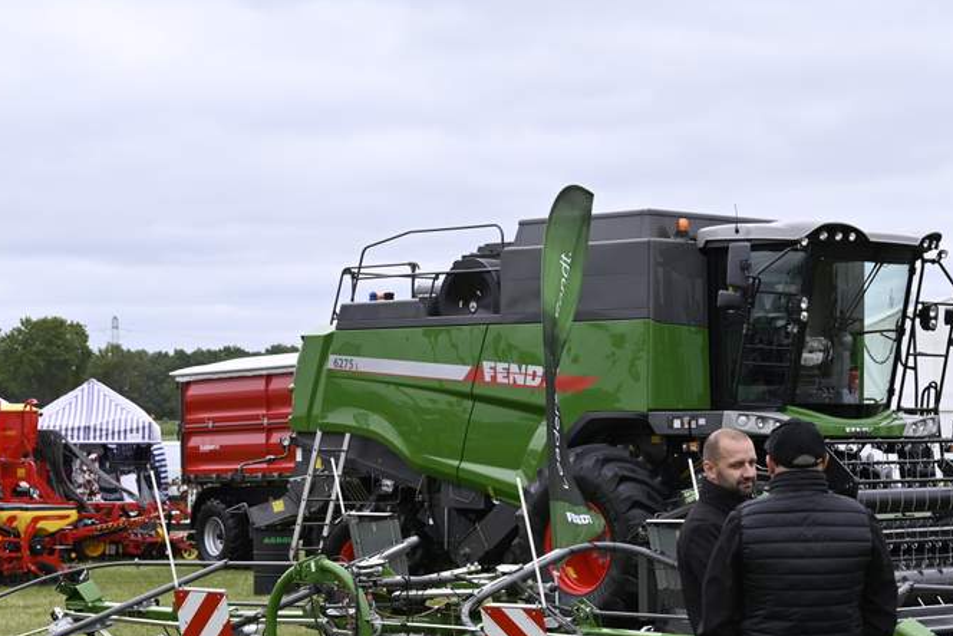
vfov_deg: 15.0
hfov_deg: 22.3
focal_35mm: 91
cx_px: 583
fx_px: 2409
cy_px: 477
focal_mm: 59
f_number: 6
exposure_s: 1/400
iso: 250
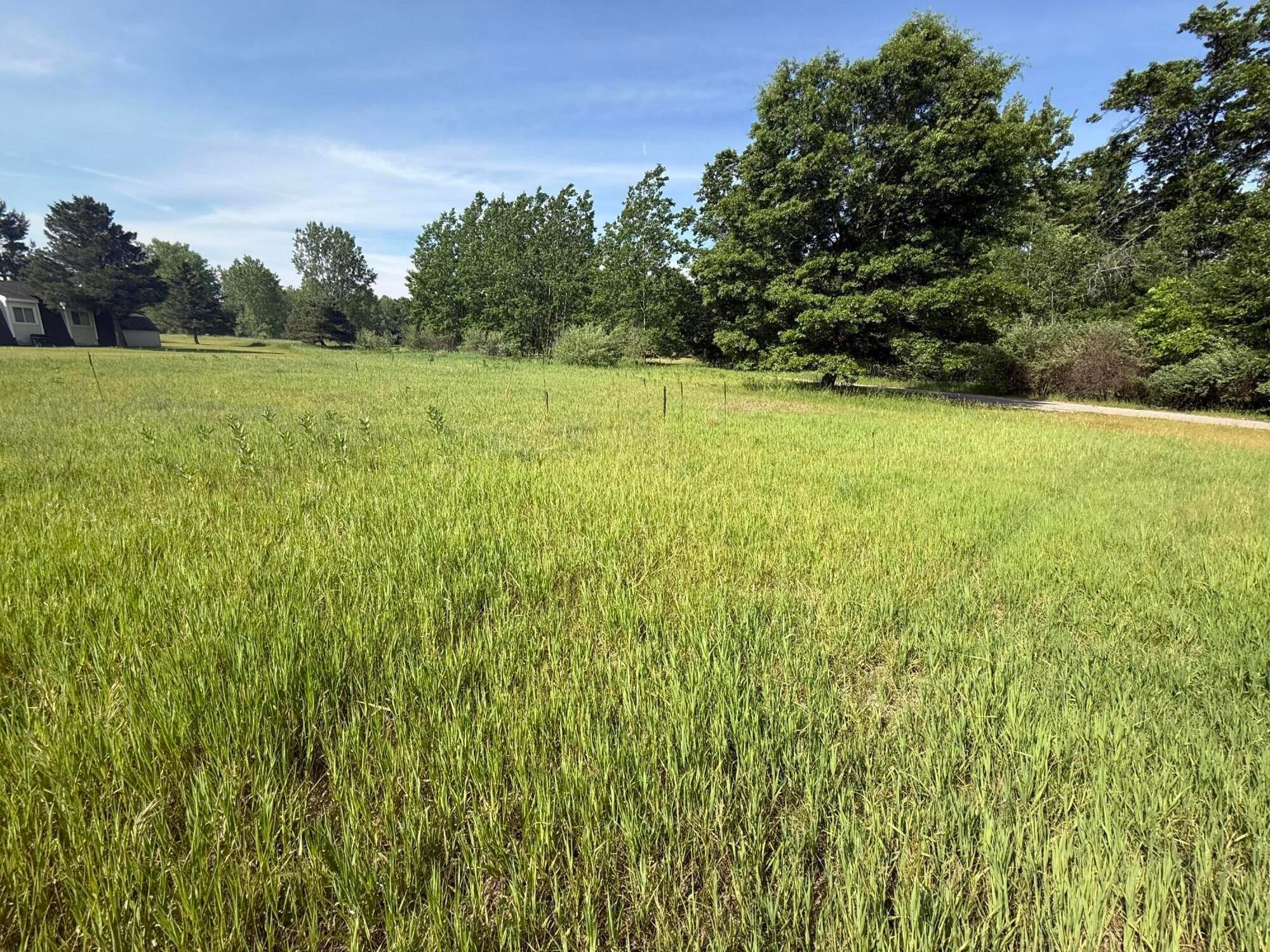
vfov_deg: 85.7
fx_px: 514
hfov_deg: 102.1
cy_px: 476
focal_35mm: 14
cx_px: 635
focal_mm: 2.22
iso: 50
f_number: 2.2
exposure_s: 1/1339
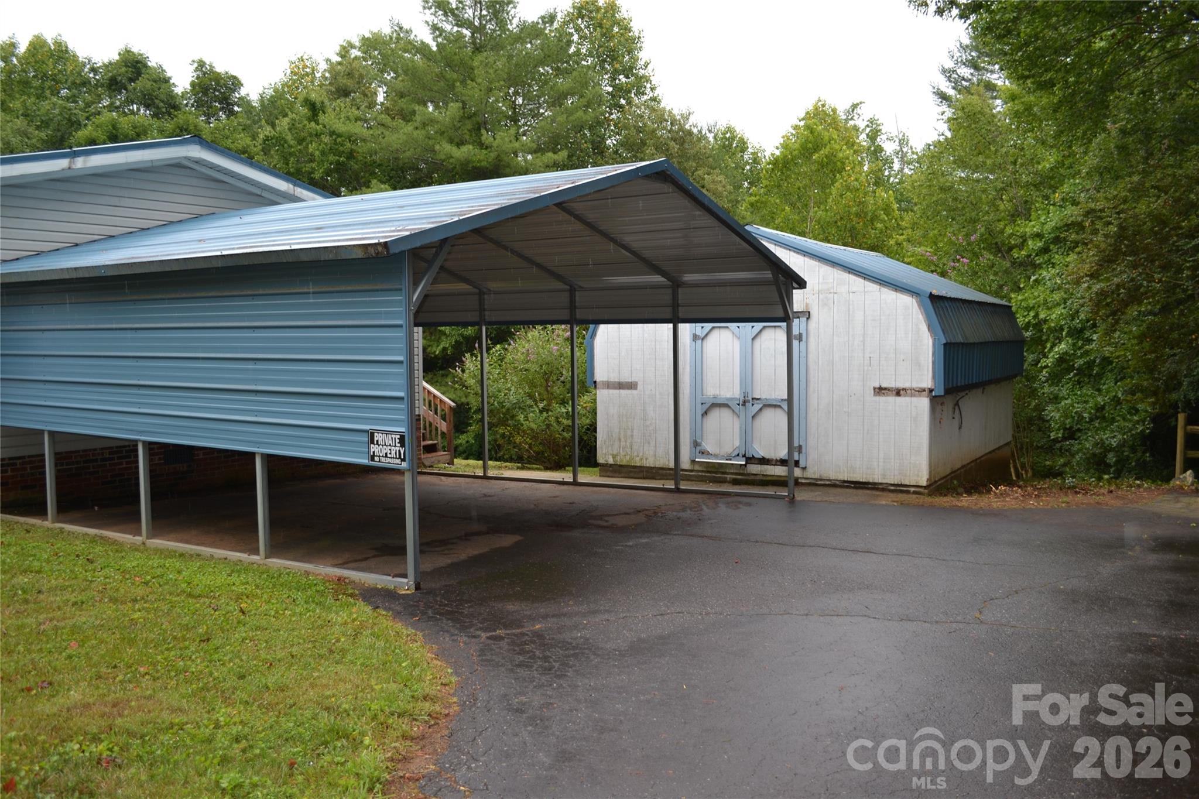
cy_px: 400
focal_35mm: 27
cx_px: 600
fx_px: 899
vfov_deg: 47.9
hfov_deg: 67.4
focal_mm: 18
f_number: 4
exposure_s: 1/200
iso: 100
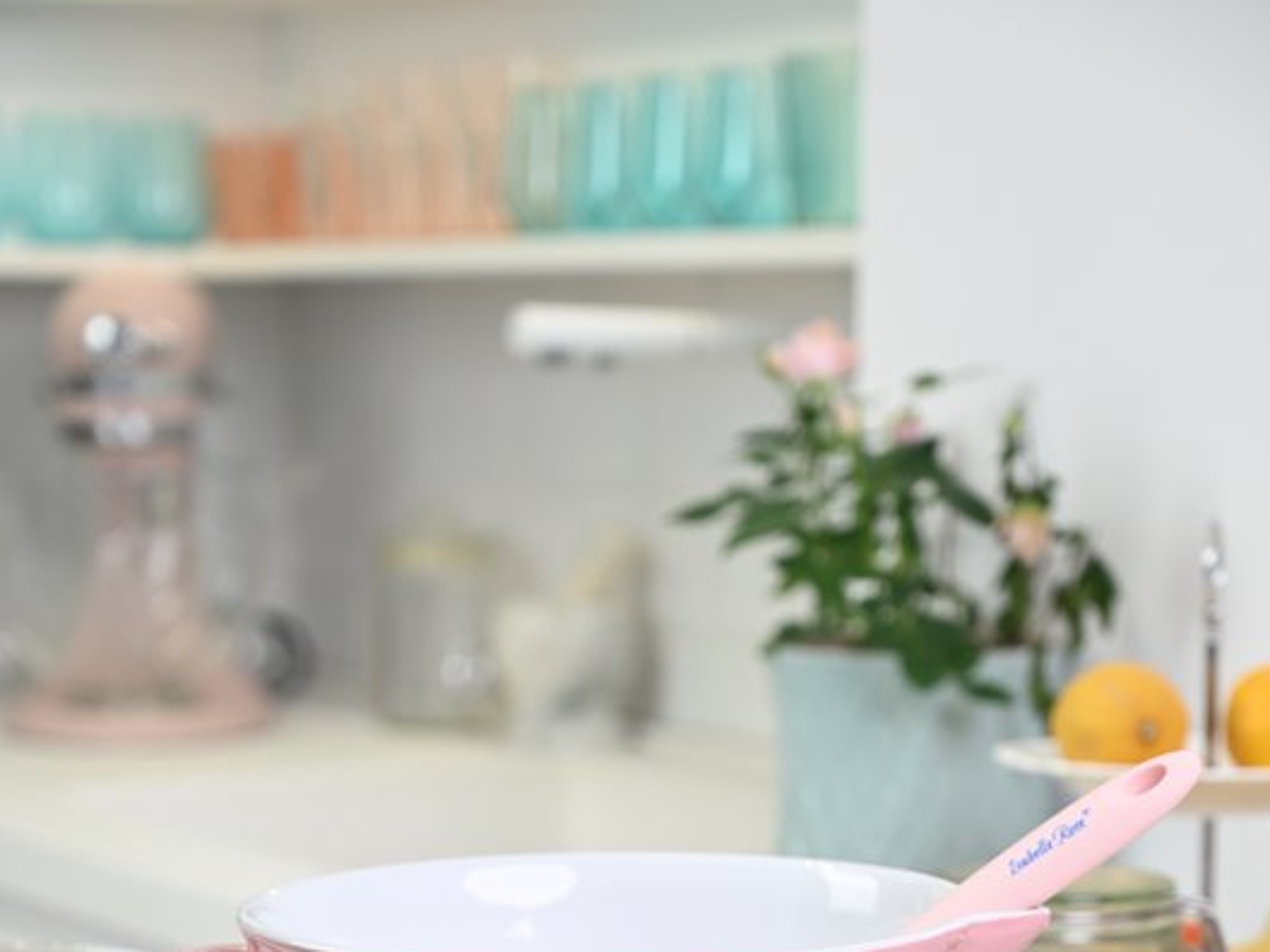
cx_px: 639
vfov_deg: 14.3
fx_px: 3742
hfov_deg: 19.3
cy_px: 942
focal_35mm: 102
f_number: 4.5
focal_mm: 70
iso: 400
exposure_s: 1/100
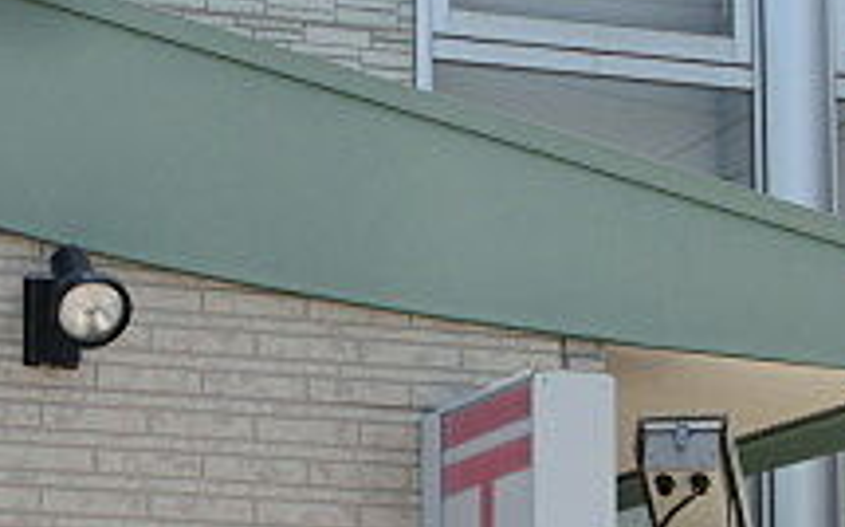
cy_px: 472
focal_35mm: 158
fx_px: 3636
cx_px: 86
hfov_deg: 13.1
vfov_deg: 8.3
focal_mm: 9.16
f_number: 4.3
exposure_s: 1/400
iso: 80
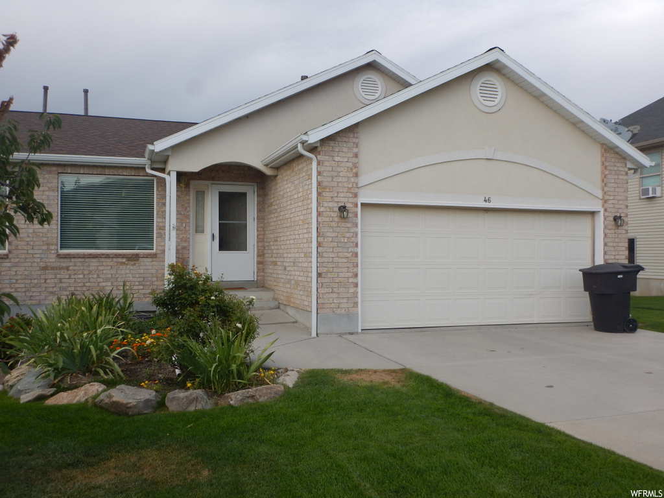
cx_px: 332
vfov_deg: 45.4
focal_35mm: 31
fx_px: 595
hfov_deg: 58.4
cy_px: 249
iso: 125
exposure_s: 1/400
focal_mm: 5.6
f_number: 4.2
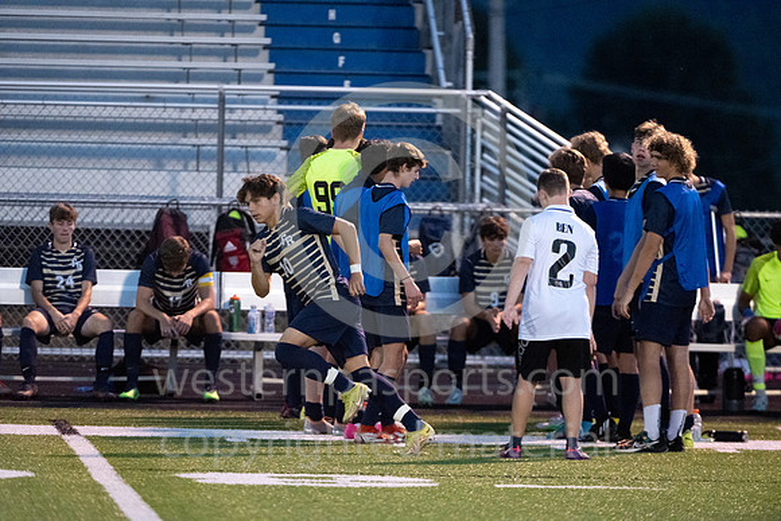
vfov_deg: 3.4
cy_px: 260
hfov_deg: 5.2
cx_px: 390
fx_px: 8679
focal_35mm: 400
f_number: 4
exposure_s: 1/640
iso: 8000
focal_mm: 400
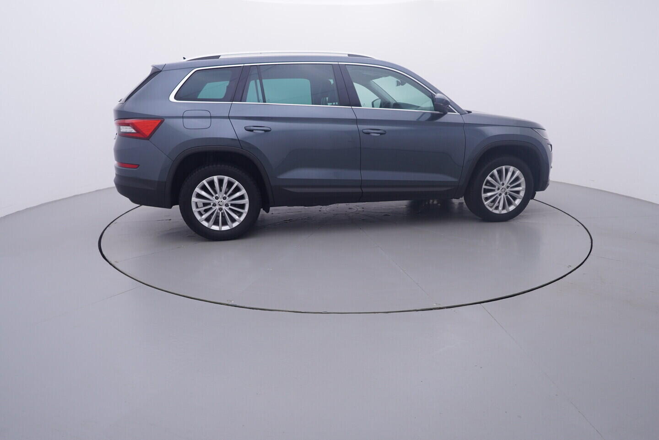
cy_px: 220
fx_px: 412
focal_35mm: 22
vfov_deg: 56.2
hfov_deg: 77.3
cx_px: 330
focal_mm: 15
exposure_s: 1/80
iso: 200
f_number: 5
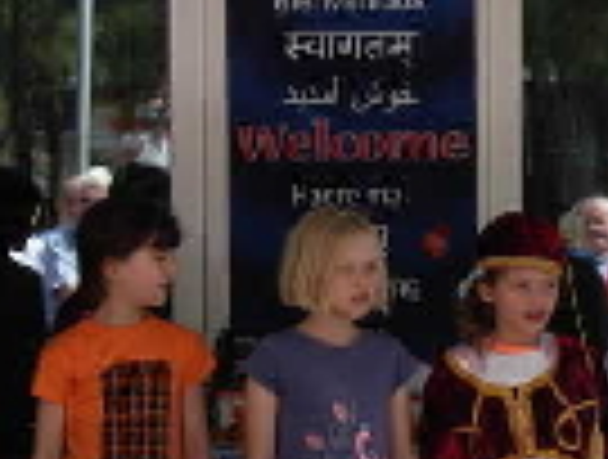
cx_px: 342
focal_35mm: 248
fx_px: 4368
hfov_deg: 8.0
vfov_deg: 6.0
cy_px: 292
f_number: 3.5
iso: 79
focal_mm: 11.5
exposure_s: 1/192
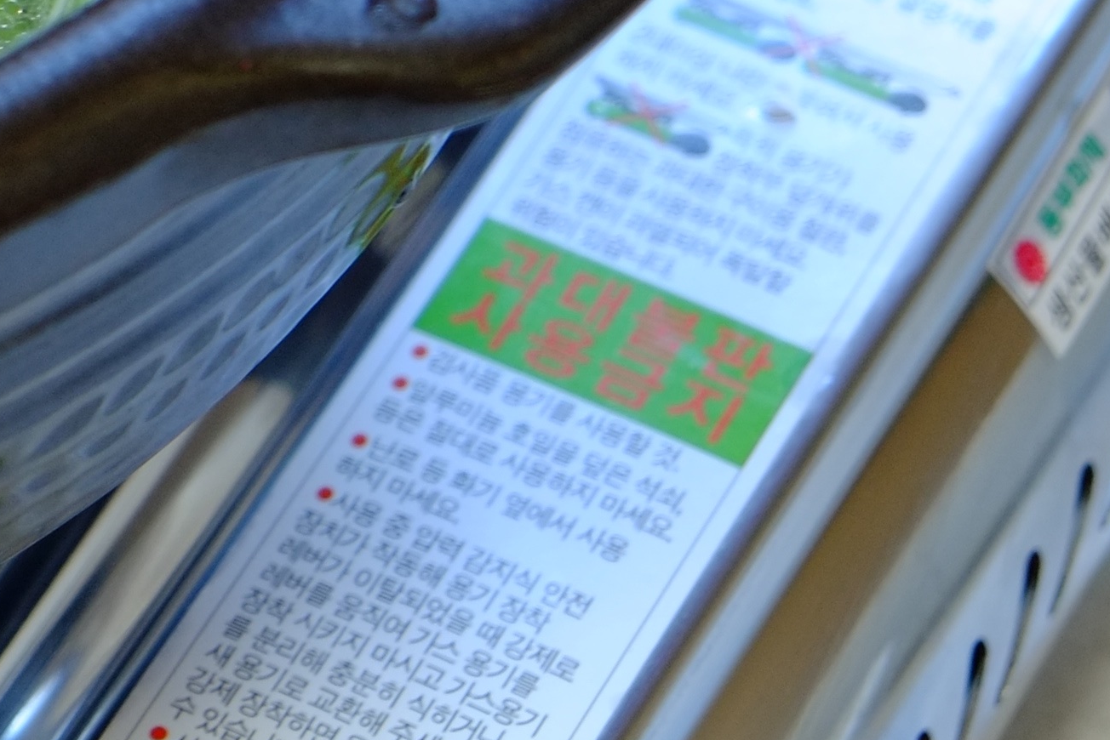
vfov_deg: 5.2
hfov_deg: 7.8
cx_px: -503
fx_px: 7987
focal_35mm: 259
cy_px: -627
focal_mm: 46.3
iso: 400
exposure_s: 1/13
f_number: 4
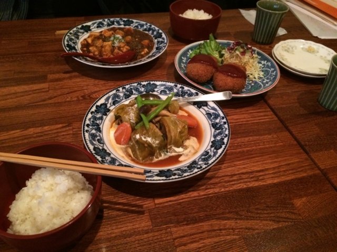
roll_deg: -3.4
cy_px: 126
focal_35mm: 29
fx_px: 282
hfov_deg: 61.7
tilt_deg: -43.9
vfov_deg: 48.2
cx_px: 168
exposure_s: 1/15
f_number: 2.2
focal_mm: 4.15
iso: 320
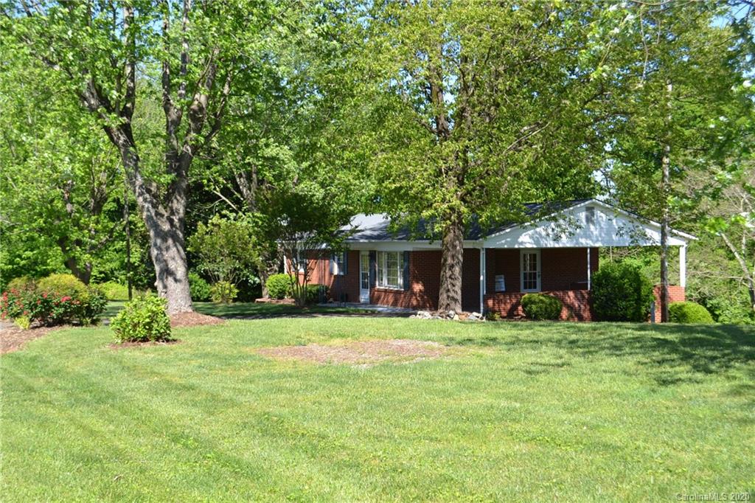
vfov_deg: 30.8
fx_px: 912
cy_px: 252
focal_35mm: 44
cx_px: 378
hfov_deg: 45.0
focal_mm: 29
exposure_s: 1/160
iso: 100
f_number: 6.3
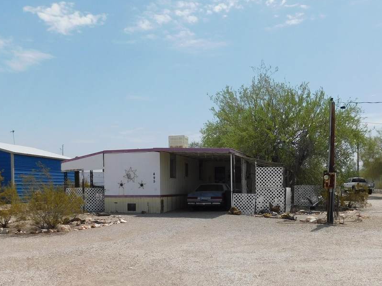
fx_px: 408
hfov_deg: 50.0
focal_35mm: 37
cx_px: 218
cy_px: 204
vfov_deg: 38.0
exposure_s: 1/800
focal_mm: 4
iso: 125
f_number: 6
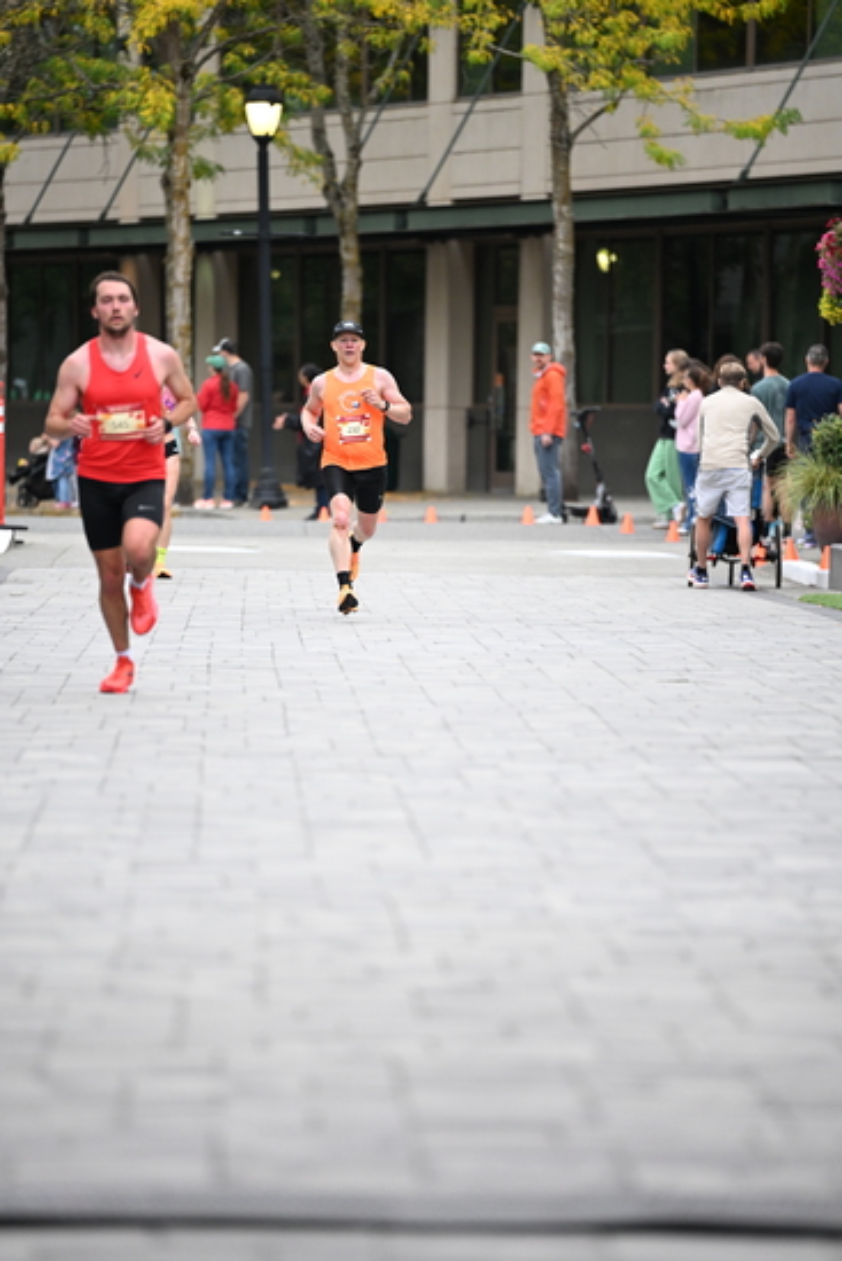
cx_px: 421
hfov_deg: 6.9
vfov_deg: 10.3
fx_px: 7012
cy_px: 630
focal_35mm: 200
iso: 1600
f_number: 2.8
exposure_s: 1/1000
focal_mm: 200
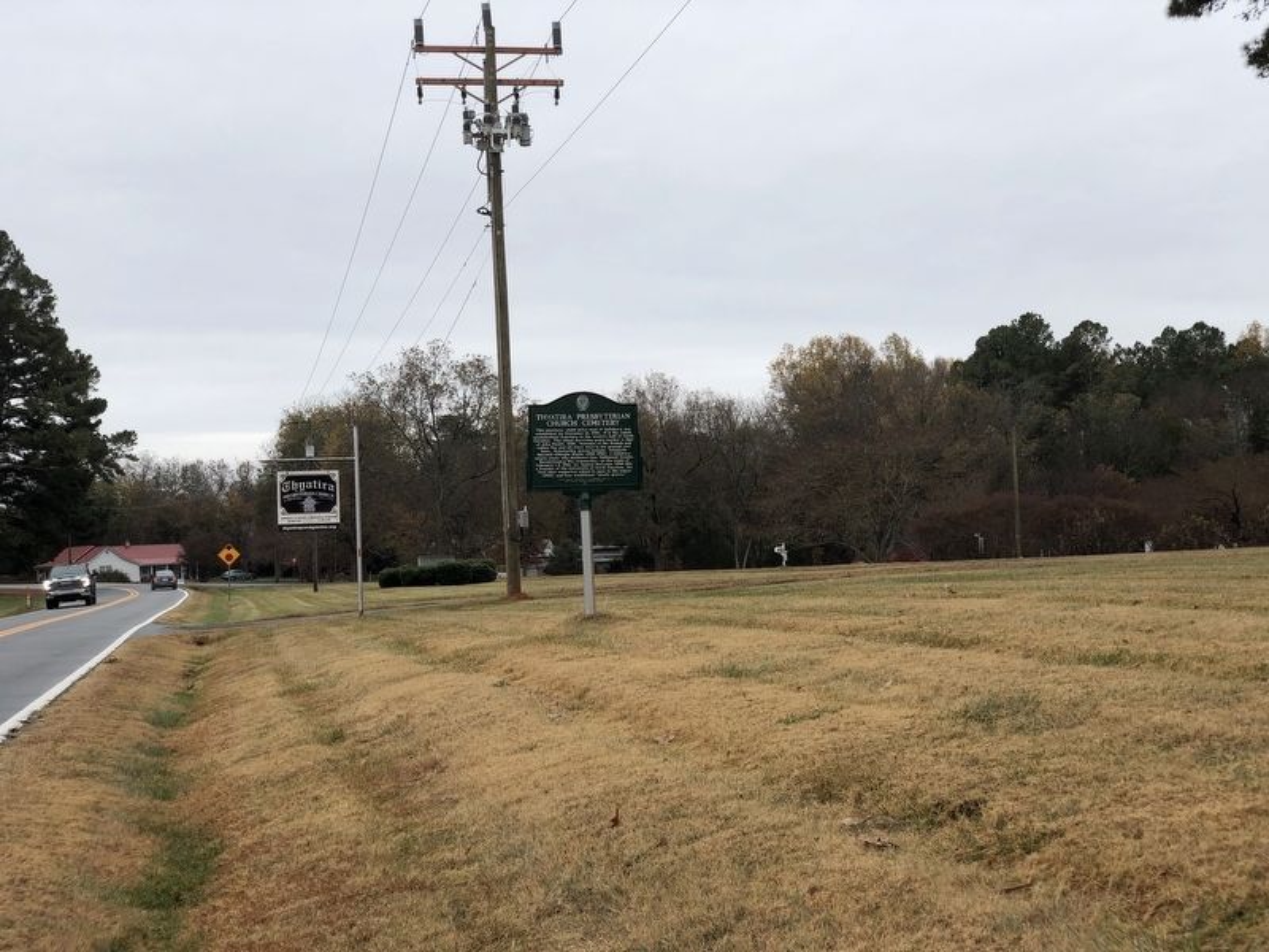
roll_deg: +3.2
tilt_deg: +3.4
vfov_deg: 28.0
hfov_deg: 36.8
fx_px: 1906
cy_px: 476
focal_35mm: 52
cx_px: 634
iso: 16
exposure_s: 1/264
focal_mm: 6
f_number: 2.4
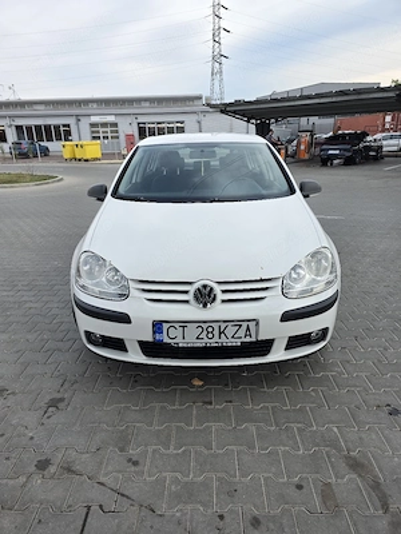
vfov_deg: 73.9
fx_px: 355
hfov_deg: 58.9
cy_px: 267
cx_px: 200
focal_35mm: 23
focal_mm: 6.3
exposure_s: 1/2500
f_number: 1.7
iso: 80
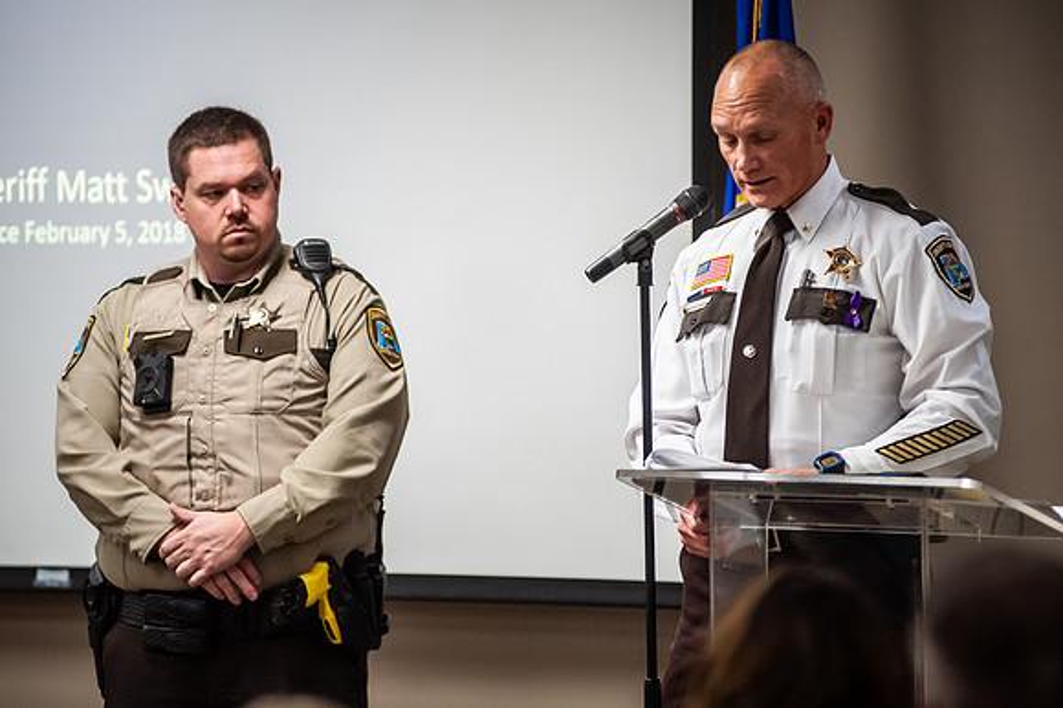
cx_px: 495
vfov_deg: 6.9
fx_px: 5841
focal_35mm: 198
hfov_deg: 10.4
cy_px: 329
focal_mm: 185
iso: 3200
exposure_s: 1/320
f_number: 2.8
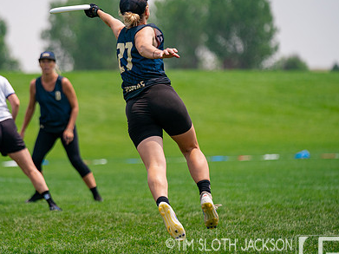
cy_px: 122
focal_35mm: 267
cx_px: 111
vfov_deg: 5.6
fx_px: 2614
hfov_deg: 7.4
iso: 400
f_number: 3.2
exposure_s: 1/6400
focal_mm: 187
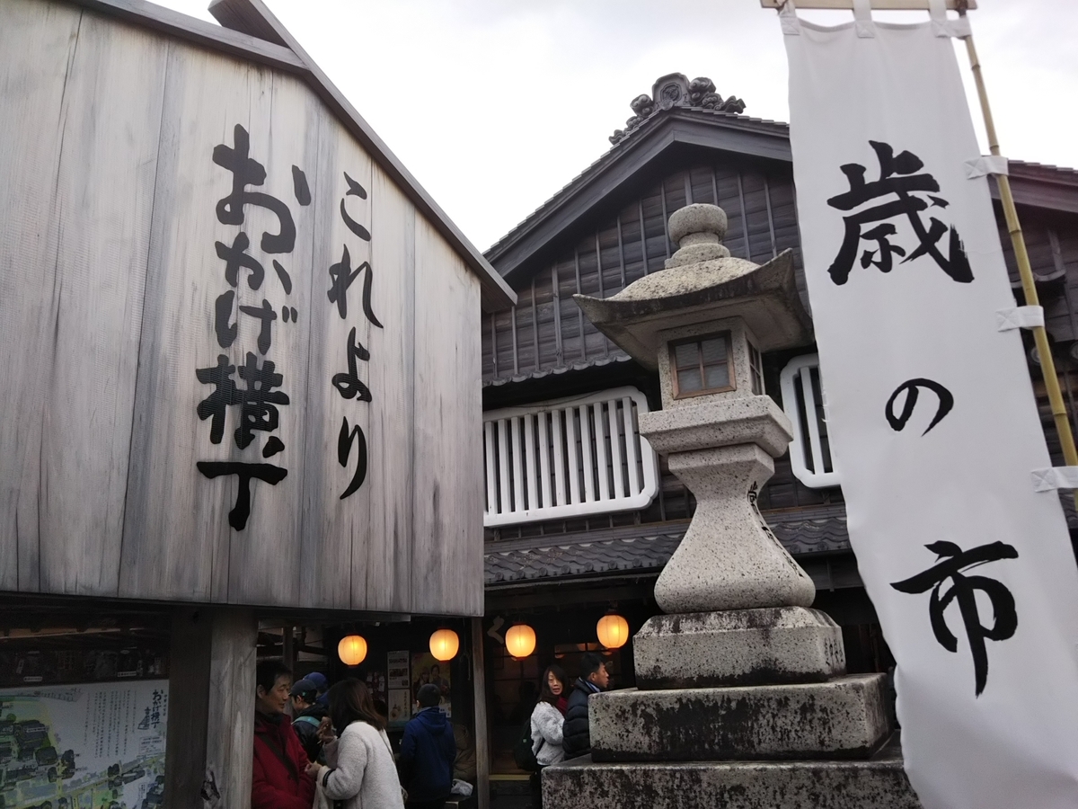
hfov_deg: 60.0
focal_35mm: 30
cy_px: 404
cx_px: 539
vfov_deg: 46.8
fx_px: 934
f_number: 2.2
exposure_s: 1/120
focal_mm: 4
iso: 32
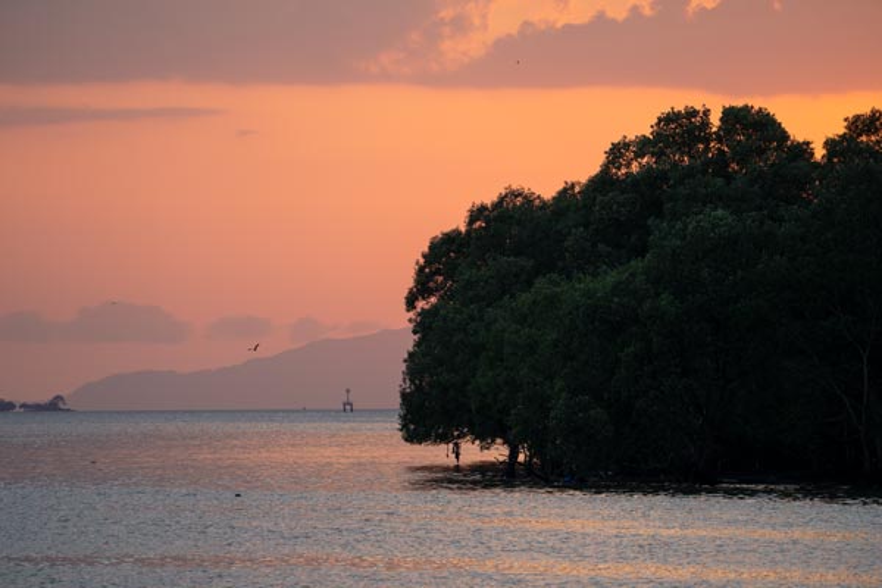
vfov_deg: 3.4
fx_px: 9799
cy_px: 294
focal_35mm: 400
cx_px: 441
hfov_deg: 5.2
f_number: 5.6
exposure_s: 1/400
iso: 400
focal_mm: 400
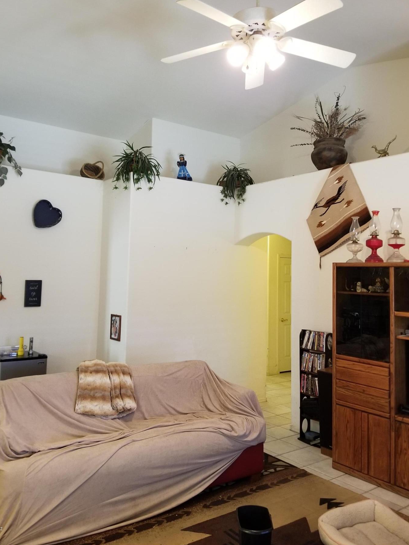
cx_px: 202
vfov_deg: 61.5
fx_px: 457
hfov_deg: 48.2
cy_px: 244
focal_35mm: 29
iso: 250
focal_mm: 4.25
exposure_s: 1/30
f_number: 1.7
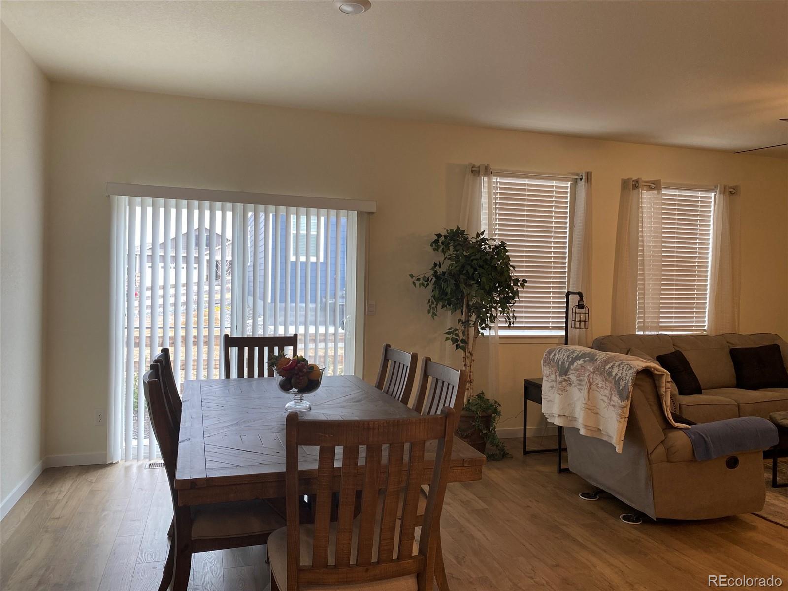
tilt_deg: -0.9
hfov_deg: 67.3
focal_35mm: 26
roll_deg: -0.9
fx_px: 592
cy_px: 296
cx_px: 394
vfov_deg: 53.1
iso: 100
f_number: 1.8
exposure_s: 1/120
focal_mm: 4.25
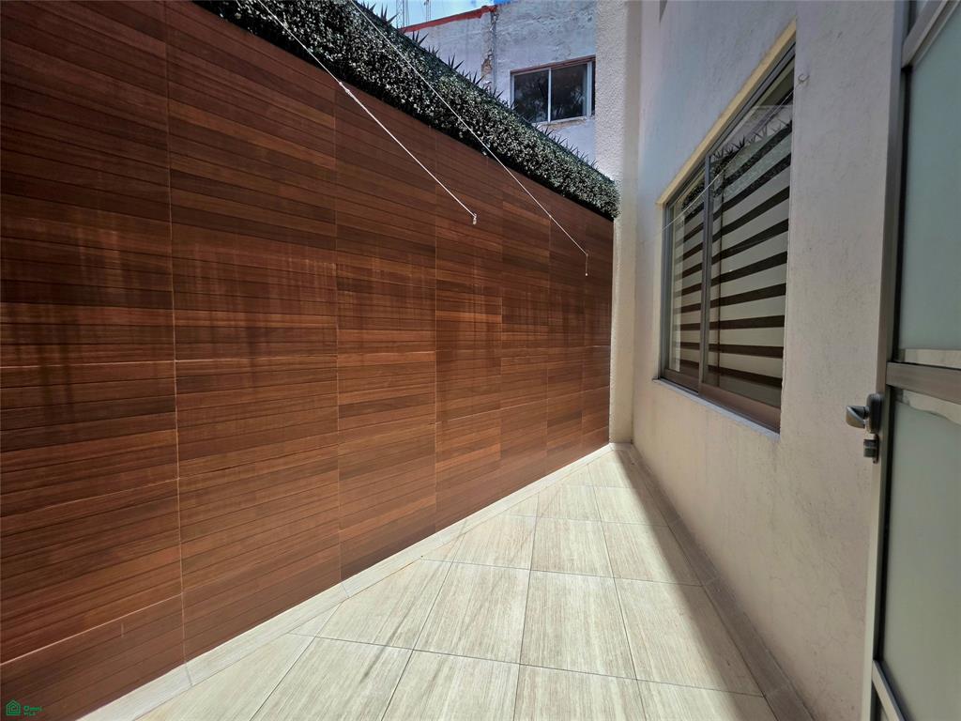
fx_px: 361
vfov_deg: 89.9
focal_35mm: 13
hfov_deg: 106.2
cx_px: 480
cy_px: 360
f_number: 1.9
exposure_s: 1/2000
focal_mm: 2.2
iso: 40
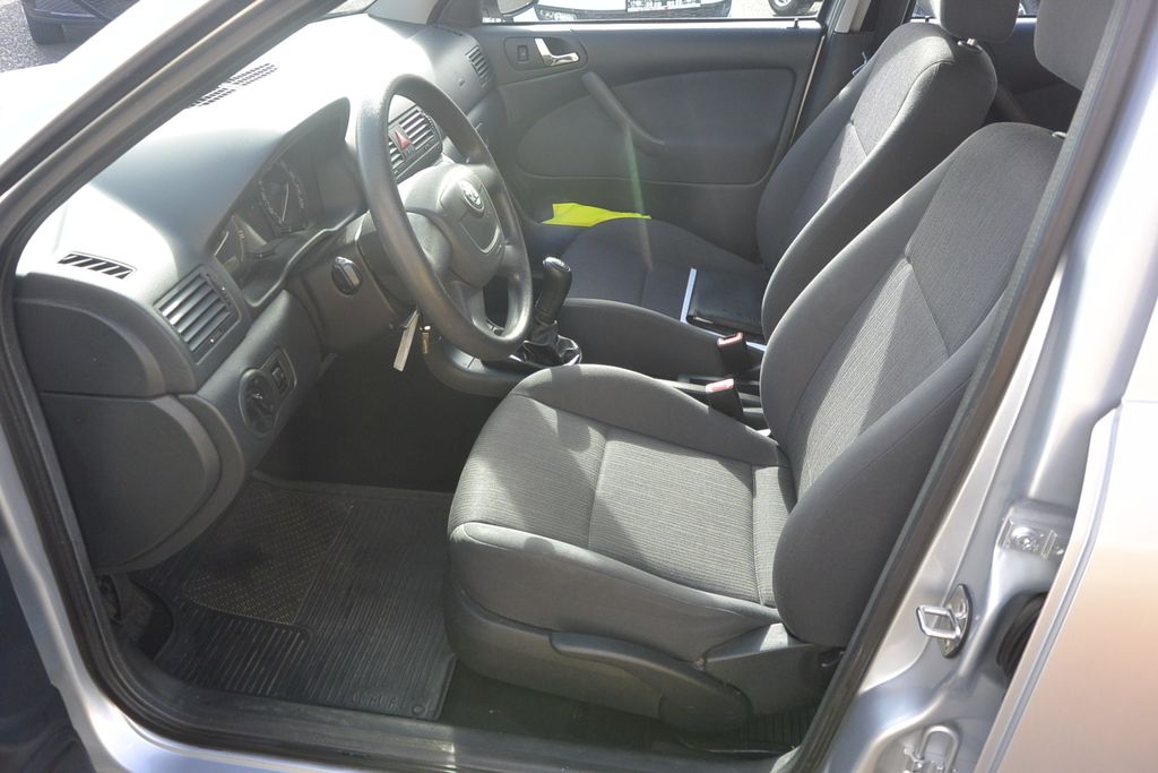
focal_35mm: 27
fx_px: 869
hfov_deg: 67.4
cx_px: 579
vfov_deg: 47.9
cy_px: 386
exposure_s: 1/250
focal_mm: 10
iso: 180
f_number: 3.5
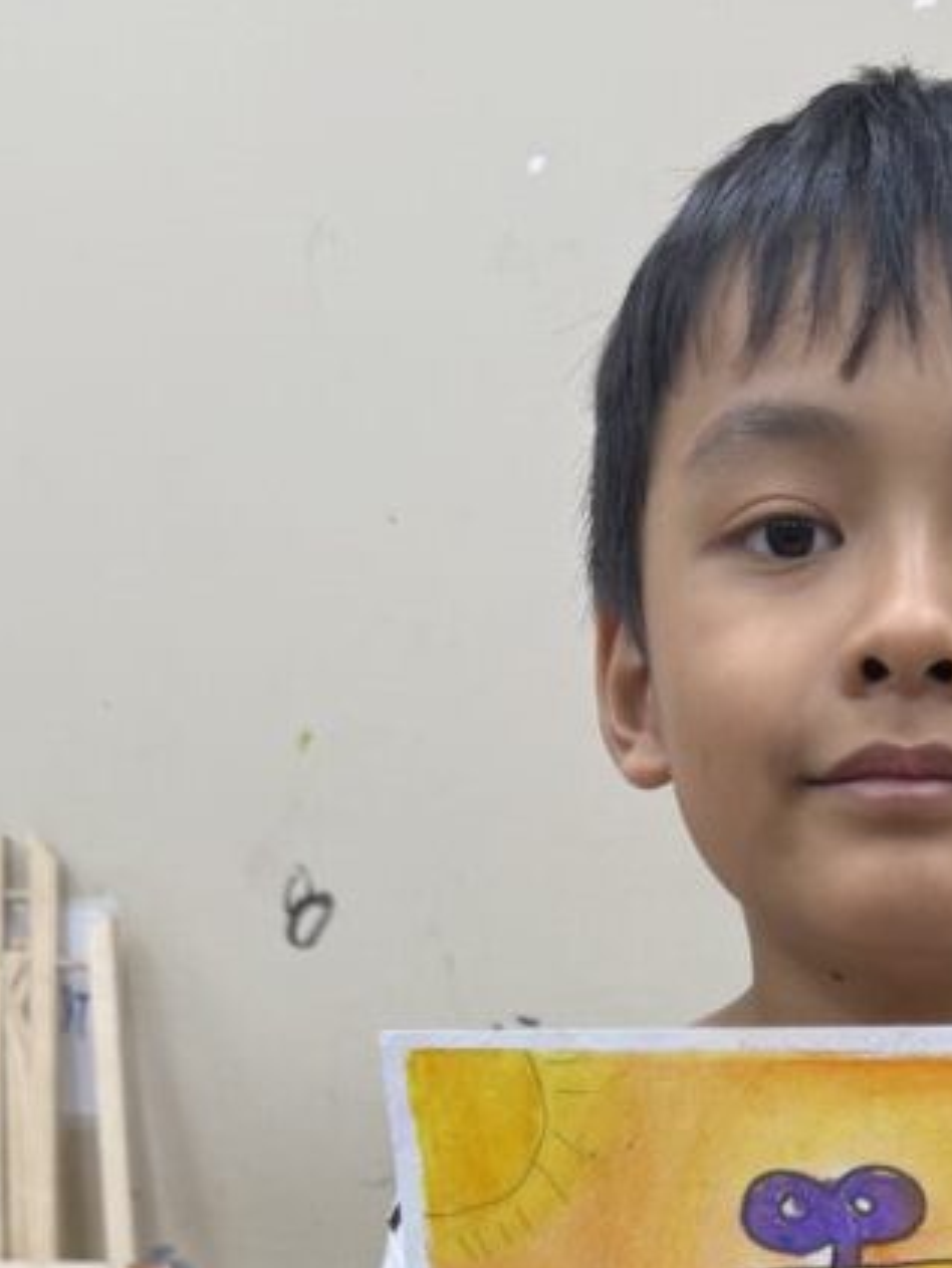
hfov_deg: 24.7
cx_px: 910
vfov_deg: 30.0
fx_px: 2089
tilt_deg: -14.3
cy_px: 1431
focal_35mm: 57
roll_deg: -1.7
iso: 64
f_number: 1.78
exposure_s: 1/100
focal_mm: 6.76
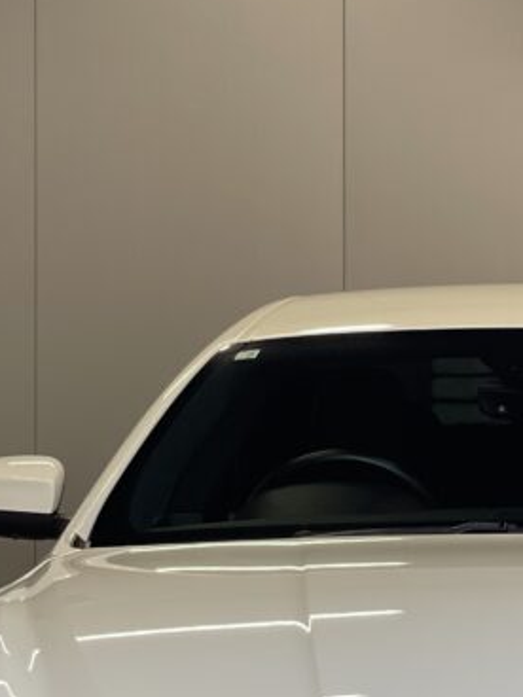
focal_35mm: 178
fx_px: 3586
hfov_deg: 8.3
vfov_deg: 11.1
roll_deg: +0.1
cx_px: 523
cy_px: 426
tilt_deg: +0.7
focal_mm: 7.5
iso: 32
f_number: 2.2
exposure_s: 1/121
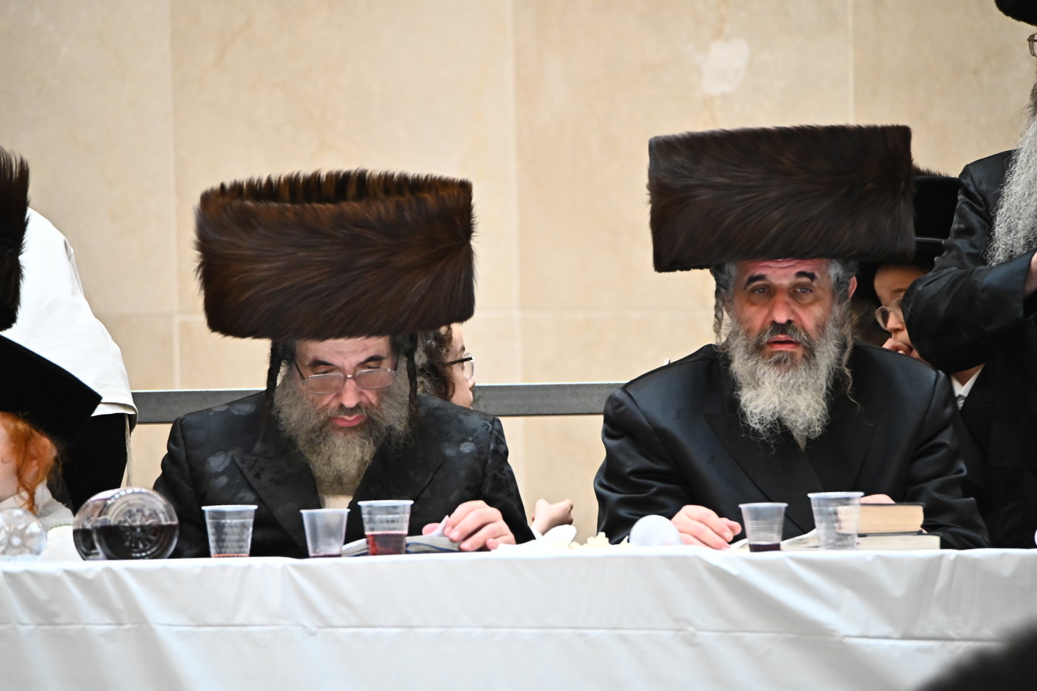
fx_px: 17280
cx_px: 518
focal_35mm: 600
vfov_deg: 2.3
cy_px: 346
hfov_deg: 3.4
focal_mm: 600
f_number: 6.3
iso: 4000
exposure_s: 1/125
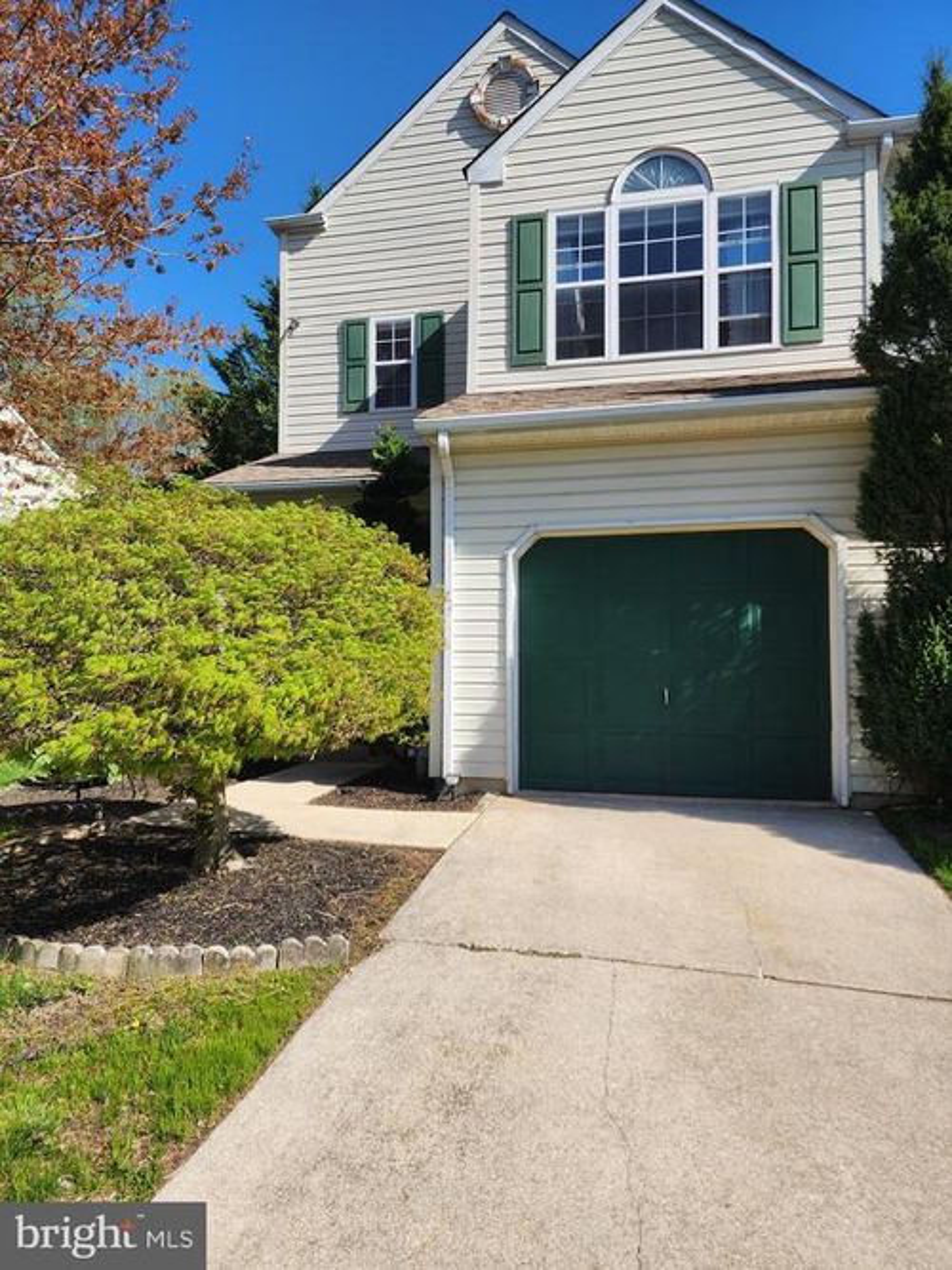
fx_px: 844
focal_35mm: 23
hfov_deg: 58.9
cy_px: 635
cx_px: 476
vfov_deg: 73.9
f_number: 1.8
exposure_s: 1/900
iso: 12
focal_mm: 6.4
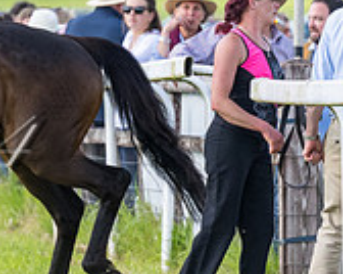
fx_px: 9450
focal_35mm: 932
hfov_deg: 2.1
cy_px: -41
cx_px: -315
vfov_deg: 1.7
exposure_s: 1/2000
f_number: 4
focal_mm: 180
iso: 500
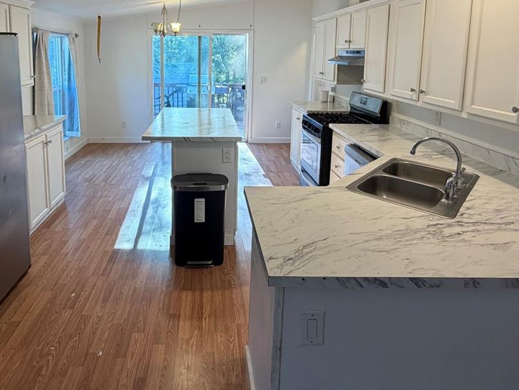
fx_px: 375
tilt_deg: -8.0
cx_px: 216
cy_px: 98
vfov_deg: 52.5
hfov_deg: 68.9
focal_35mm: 25
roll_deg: -0.2
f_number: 2.2
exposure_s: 1/120
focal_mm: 2.22
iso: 250
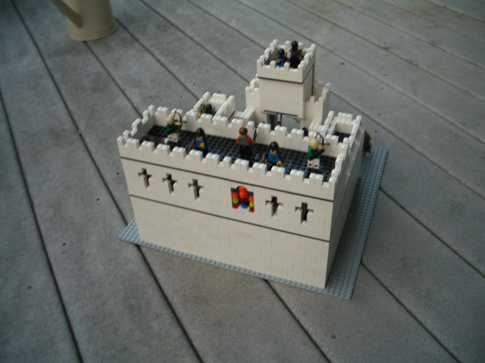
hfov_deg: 52.6
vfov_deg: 40.7
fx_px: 490
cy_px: 182
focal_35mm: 35
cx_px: 242
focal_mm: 5.8
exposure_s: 1/100
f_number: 2.6
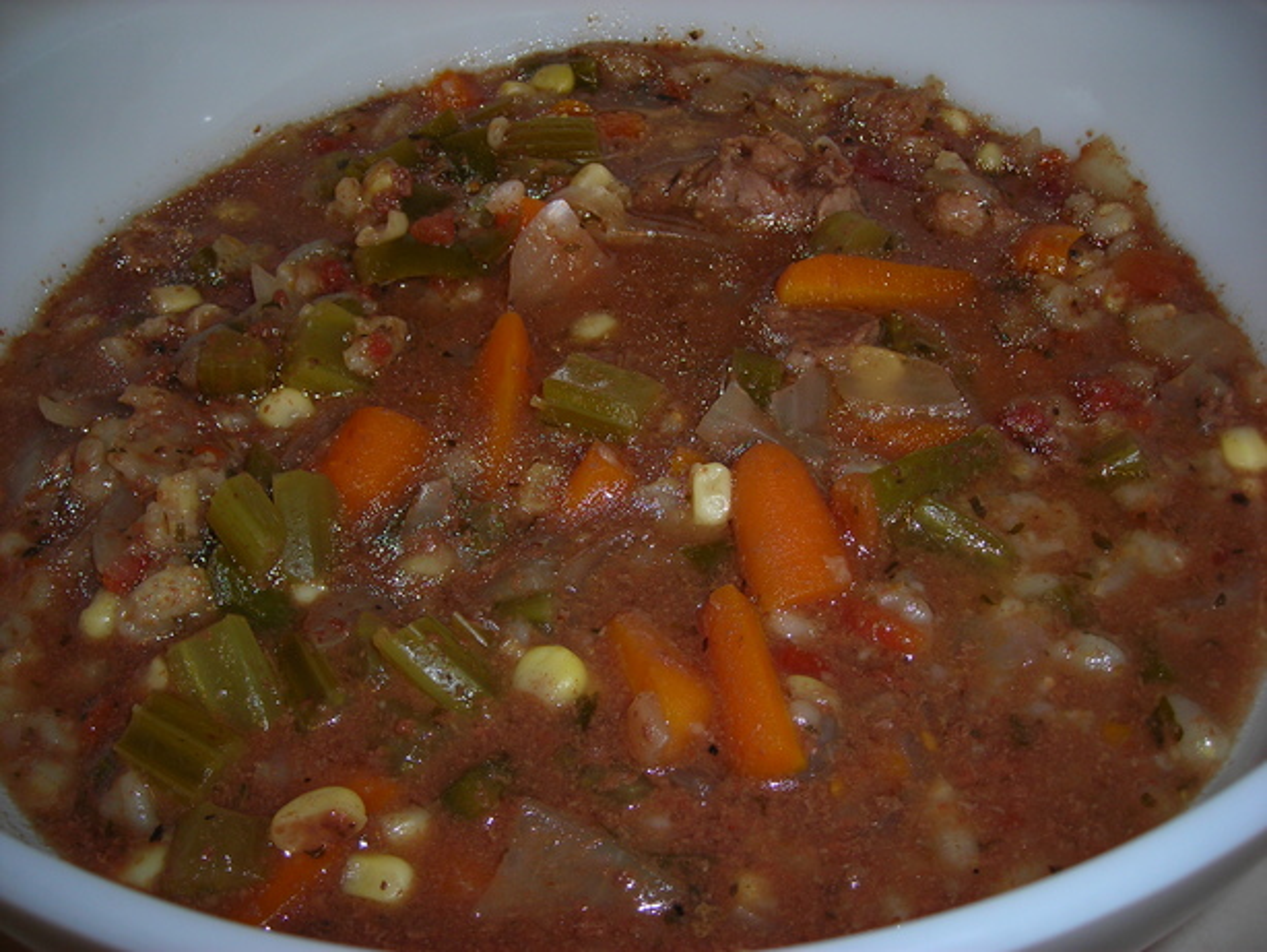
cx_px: 634
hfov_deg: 49.0
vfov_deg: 37.7
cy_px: 476
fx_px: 1391
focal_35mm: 38
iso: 50
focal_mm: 6.3
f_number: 3.2
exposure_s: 1/60.1
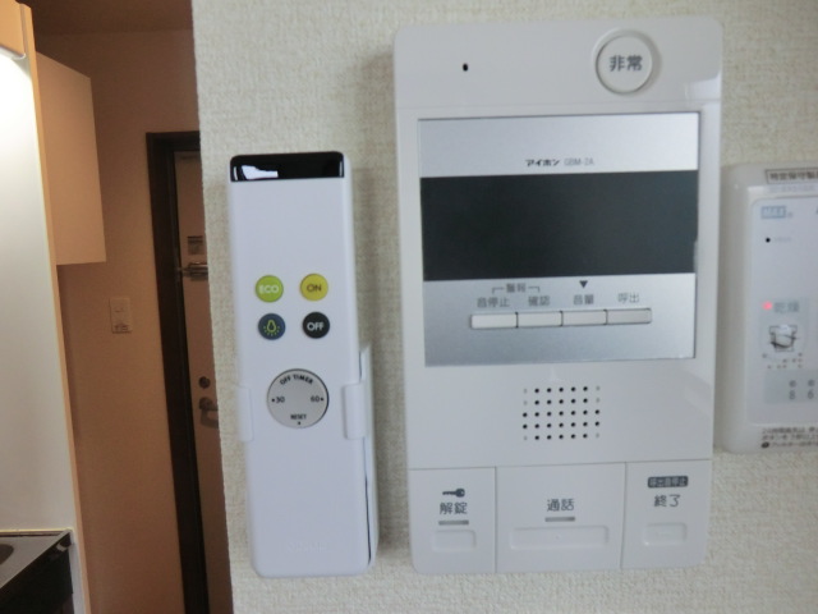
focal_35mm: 24
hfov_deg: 71.6
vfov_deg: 56.8
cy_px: 307
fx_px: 567
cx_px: 409
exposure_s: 1/60
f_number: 3.2
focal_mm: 4.3
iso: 160
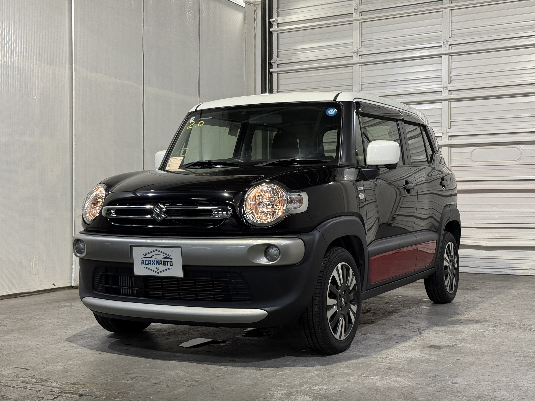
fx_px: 742
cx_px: 268
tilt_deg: +0.0
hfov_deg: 39.7
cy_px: 200
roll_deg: -0.3
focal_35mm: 48
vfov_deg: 30.3
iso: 125
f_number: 1.78
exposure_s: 1/60
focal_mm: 6.76
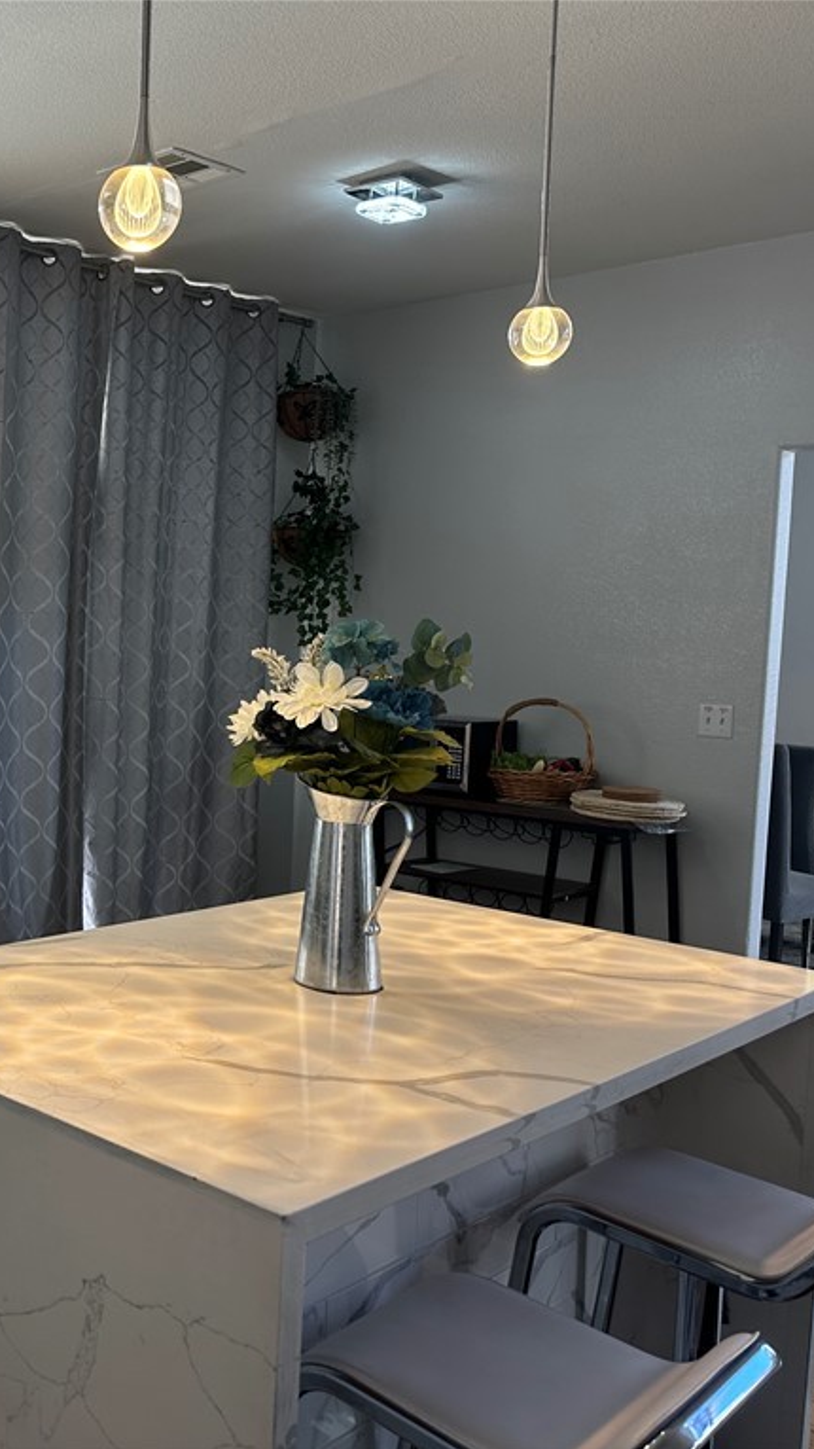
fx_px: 1344
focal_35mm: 35
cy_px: 725
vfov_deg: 56.6
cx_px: 36
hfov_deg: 31.6
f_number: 1.78
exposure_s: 1/192
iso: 64
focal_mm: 6.86
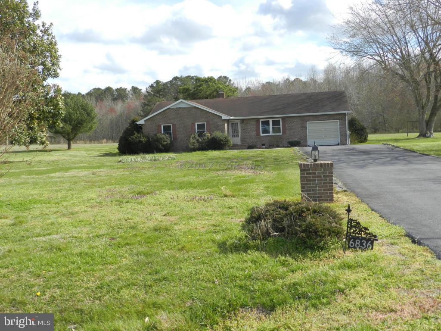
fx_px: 484
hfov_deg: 49.0
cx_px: 220
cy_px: 166
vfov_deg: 37.7
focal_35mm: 38
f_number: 4
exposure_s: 1/800
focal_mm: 6.7
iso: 160
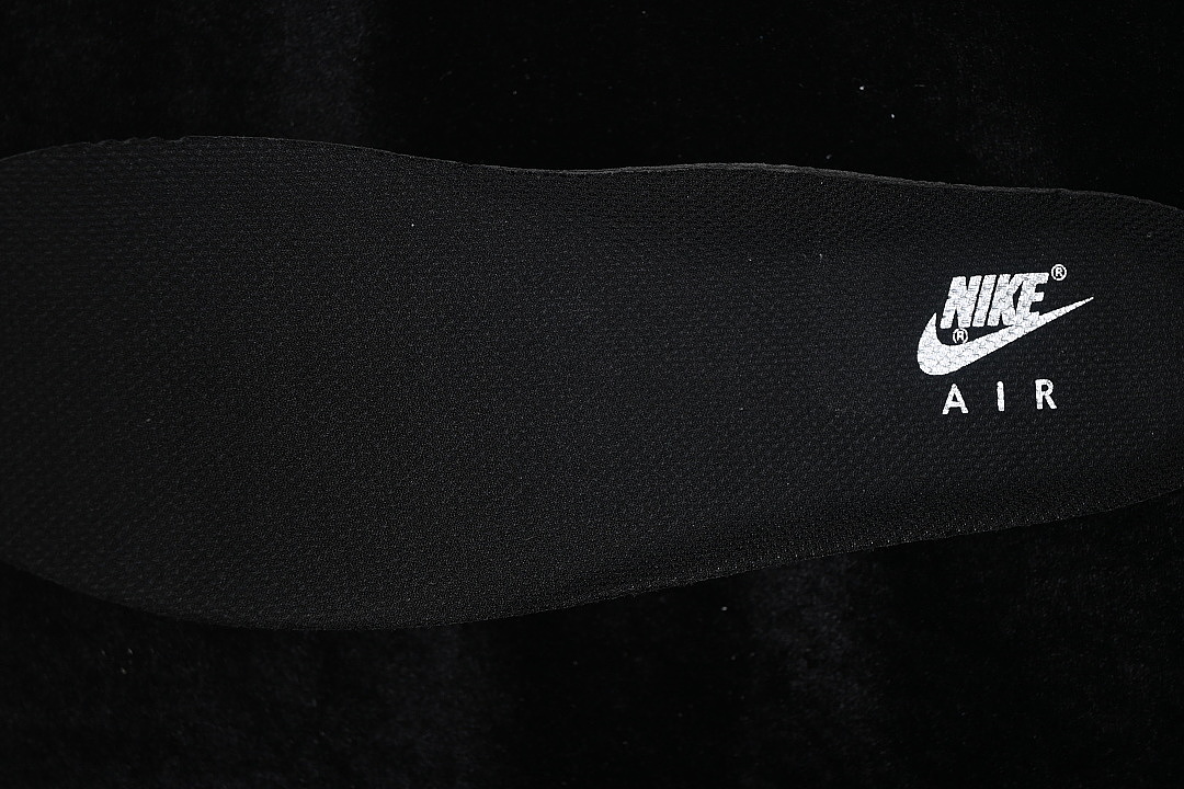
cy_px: 394
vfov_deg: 18.2
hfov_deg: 27.0
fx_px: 2466
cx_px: 592
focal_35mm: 75
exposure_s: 1/60
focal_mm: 50
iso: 160
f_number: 6.3
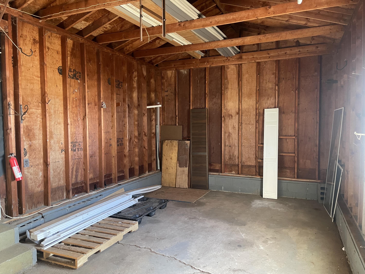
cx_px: 182
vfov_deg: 53.1
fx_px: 274
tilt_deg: -3.8
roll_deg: -0.3
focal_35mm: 26
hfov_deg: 67.3
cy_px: 137
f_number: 1.6
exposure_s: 1/60
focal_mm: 5.1
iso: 500
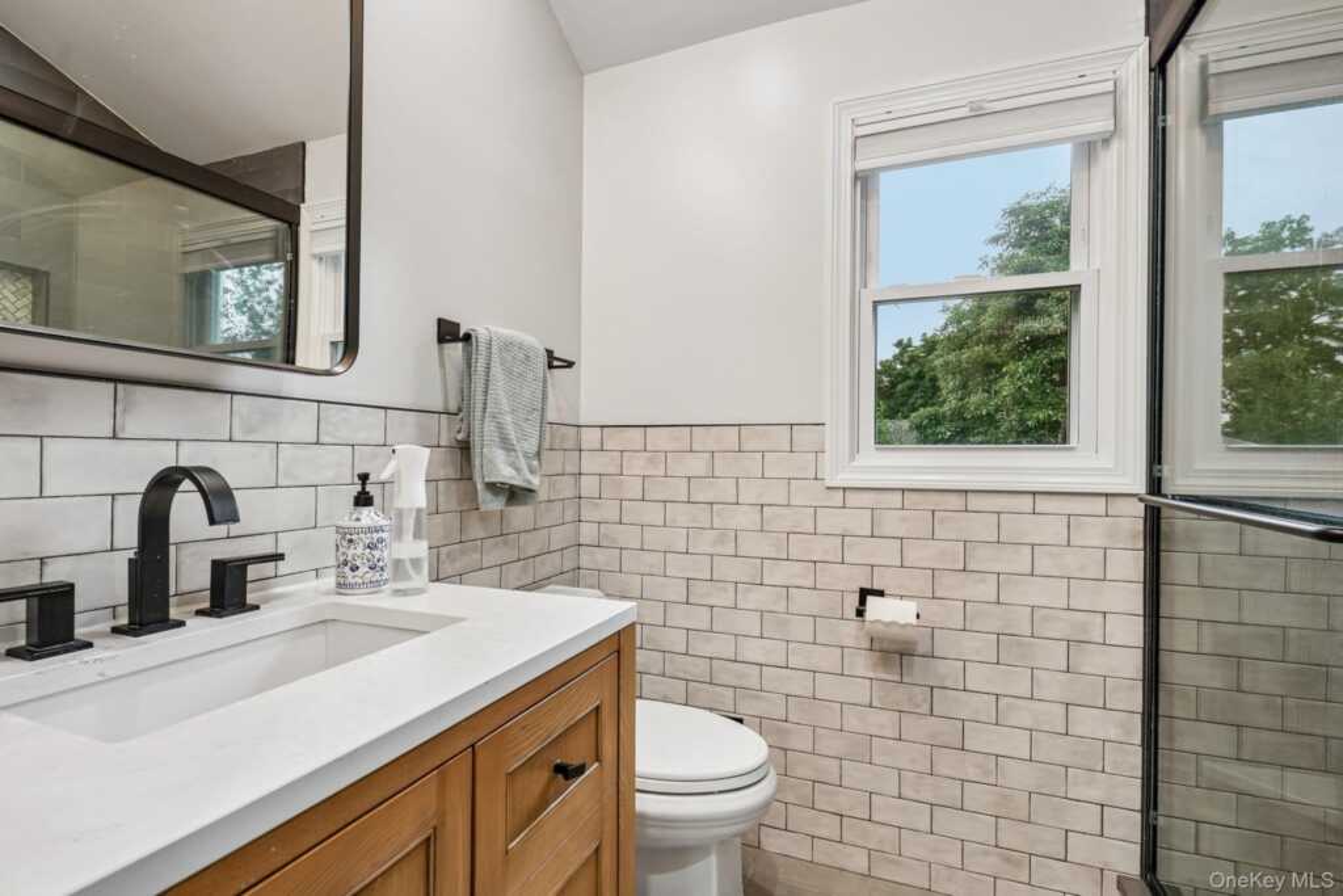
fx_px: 597
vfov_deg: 73.8
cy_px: 448
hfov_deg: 96.7
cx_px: 672
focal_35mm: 16
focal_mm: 16
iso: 400
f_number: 8
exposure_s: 1/40
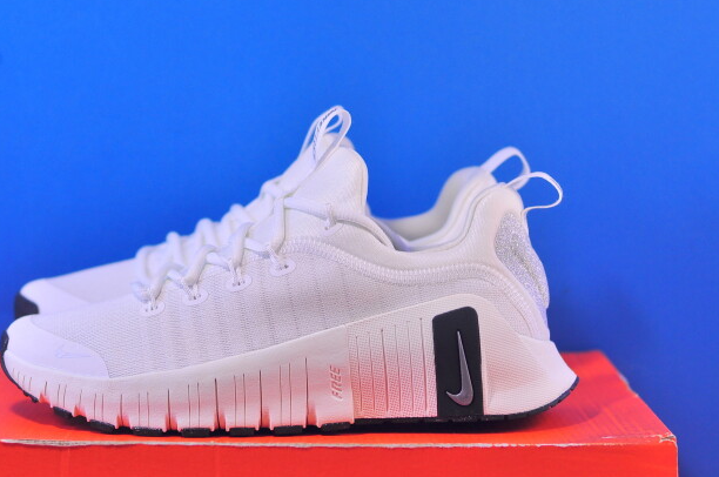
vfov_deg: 13.9
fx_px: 1954
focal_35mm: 98
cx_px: 260
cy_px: 191
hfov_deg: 20.8
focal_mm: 50
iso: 250
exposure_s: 1/250
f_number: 3.2
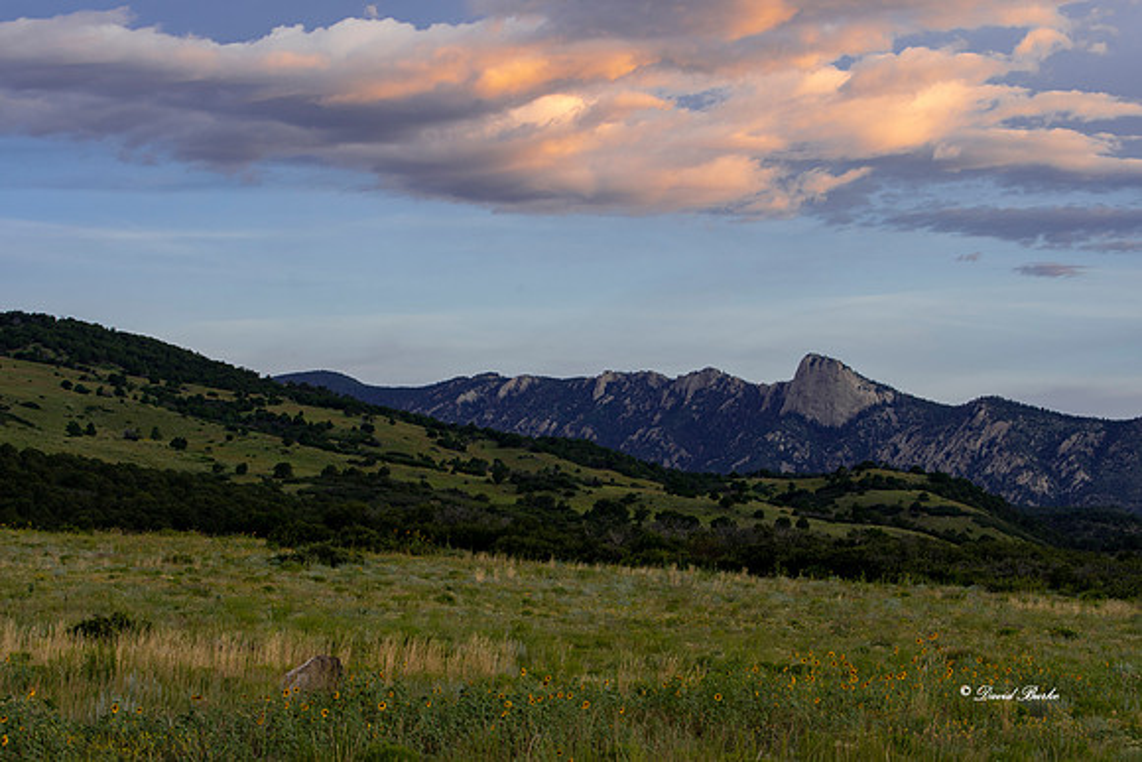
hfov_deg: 19.5
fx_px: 3331
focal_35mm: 105
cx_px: 571
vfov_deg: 13.0
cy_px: 381
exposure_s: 1/4
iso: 100
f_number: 16
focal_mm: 70
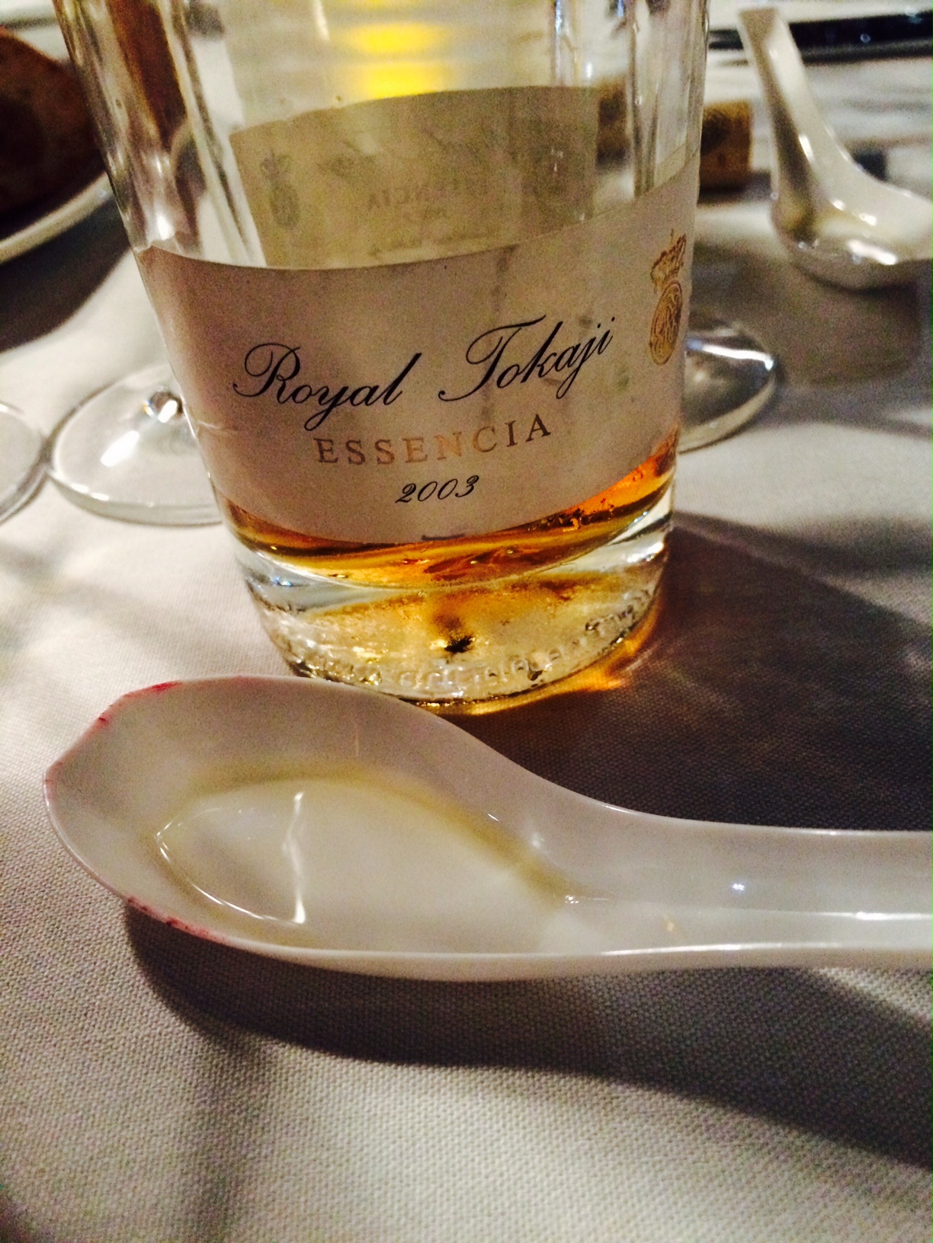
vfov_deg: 61.7
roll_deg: +6.9
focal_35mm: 29
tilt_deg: -40.4
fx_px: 1042
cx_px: 466
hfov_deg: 48.2
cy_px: 622
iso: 400
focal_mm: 4.15
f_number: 2.2
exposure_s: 1/15
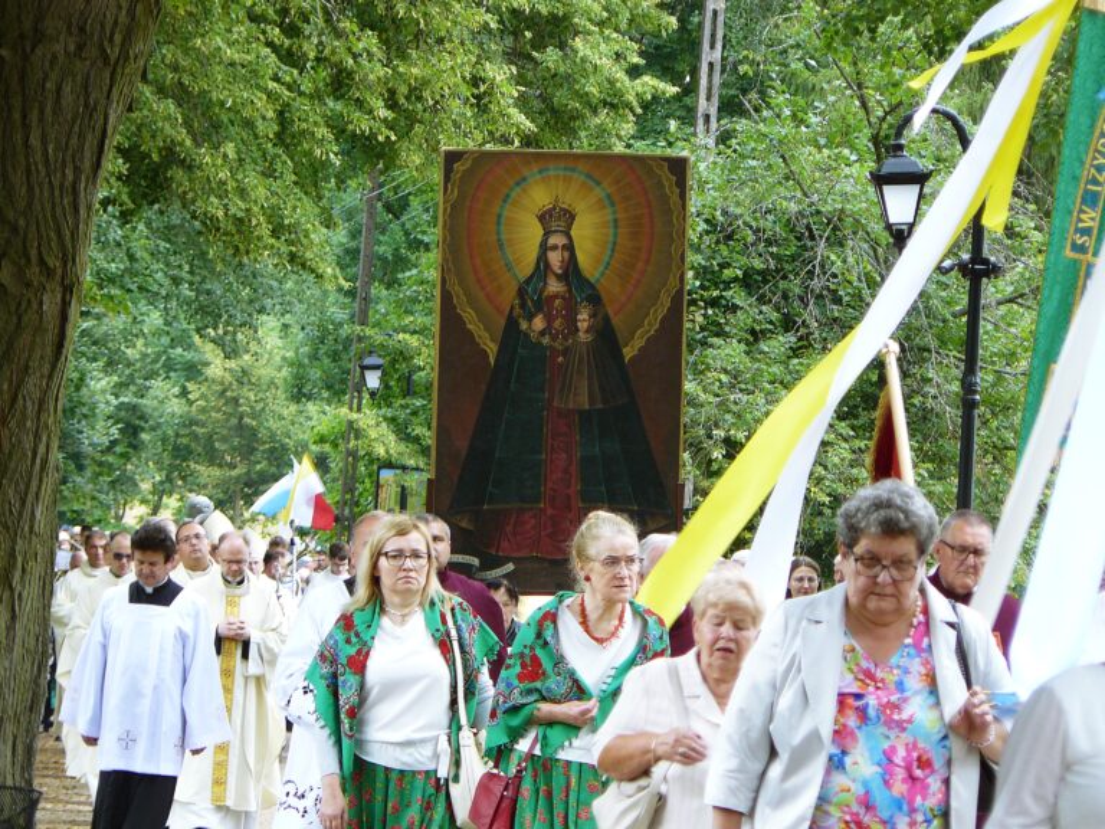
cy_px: 414
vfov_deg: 6.9
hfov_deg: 9.2
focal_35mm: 216
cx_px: 552
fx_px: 6895
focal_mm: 35.9
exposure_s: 1/50
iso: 100
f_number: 3.3
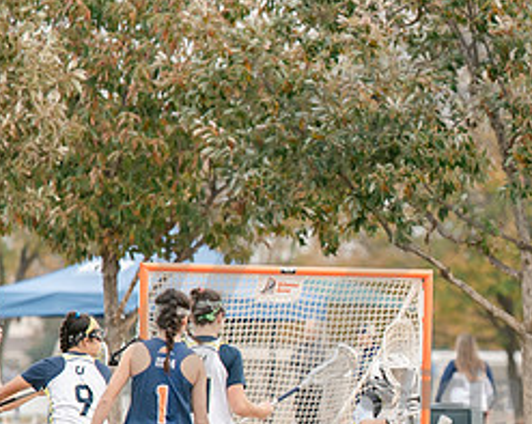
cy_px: 420
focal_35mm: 724
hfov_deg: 2.7
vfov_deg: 2.1
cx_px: 697
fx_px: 11386
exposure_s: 1/1250
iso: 360
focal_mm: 200
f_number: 2.8
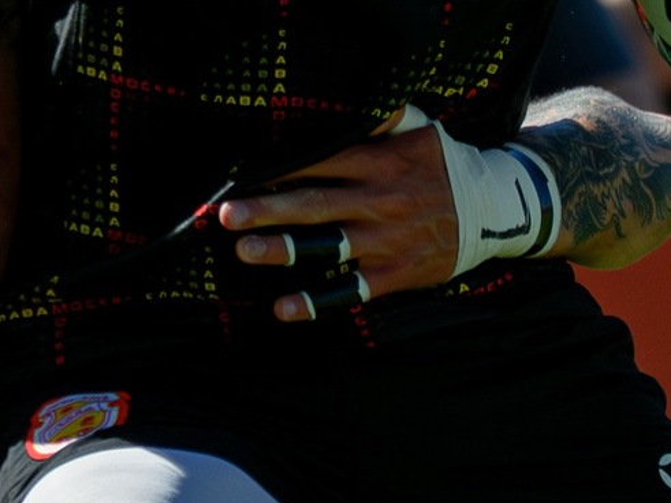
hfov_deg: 1.2
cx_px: 201
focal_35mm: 1594
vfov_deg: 0.9
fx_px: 30891
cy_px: 238
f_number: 4
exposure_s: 1/4000
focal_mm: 200
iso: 400
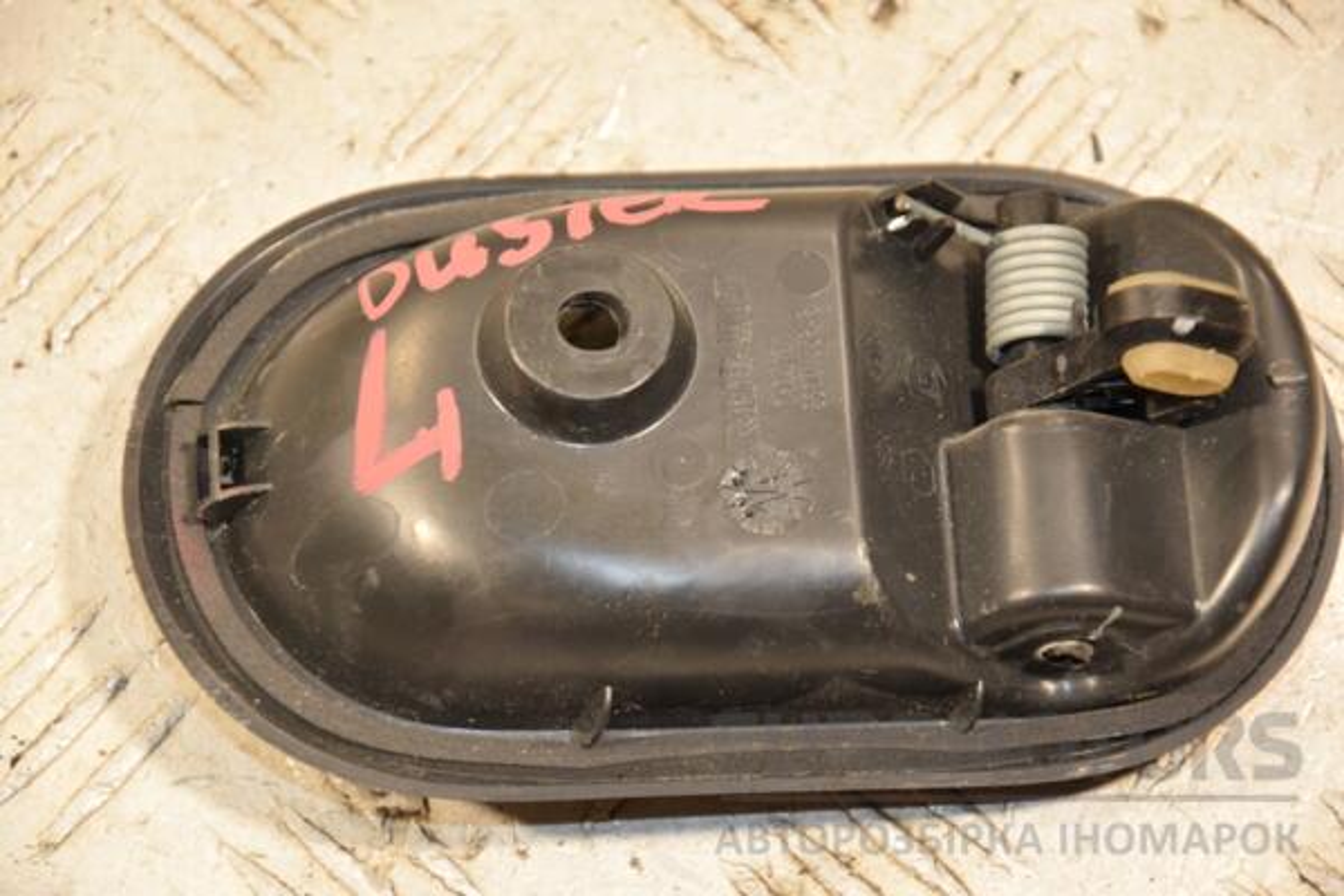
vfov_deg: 8.7
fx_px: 5880
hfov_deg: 13.0
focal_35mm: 158
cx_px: 672
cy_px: 448
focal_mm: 105
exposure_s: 1/125
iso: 800
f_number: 5.6
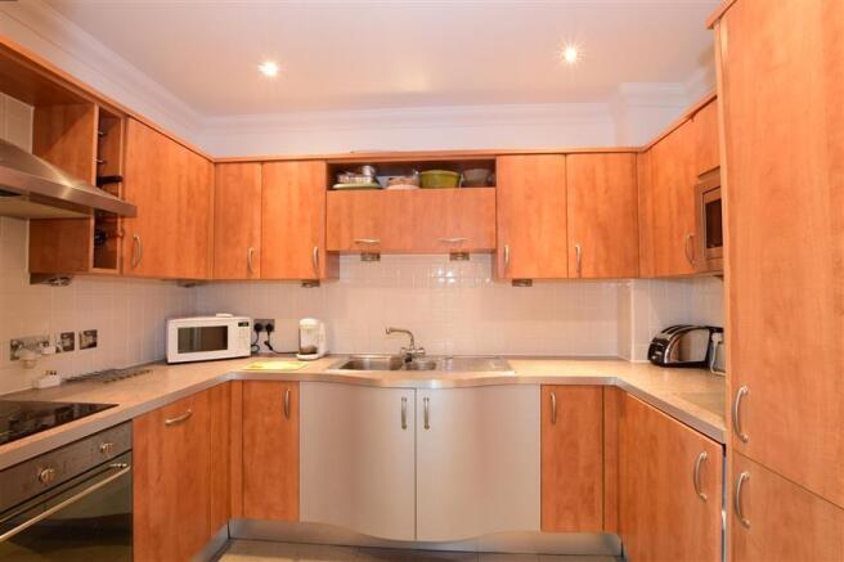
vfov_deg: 77.3
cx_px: 422
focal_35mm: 15
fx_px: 352
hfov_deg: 100.4
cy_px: 281
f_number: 16
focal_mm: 10
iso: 400
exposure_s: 1
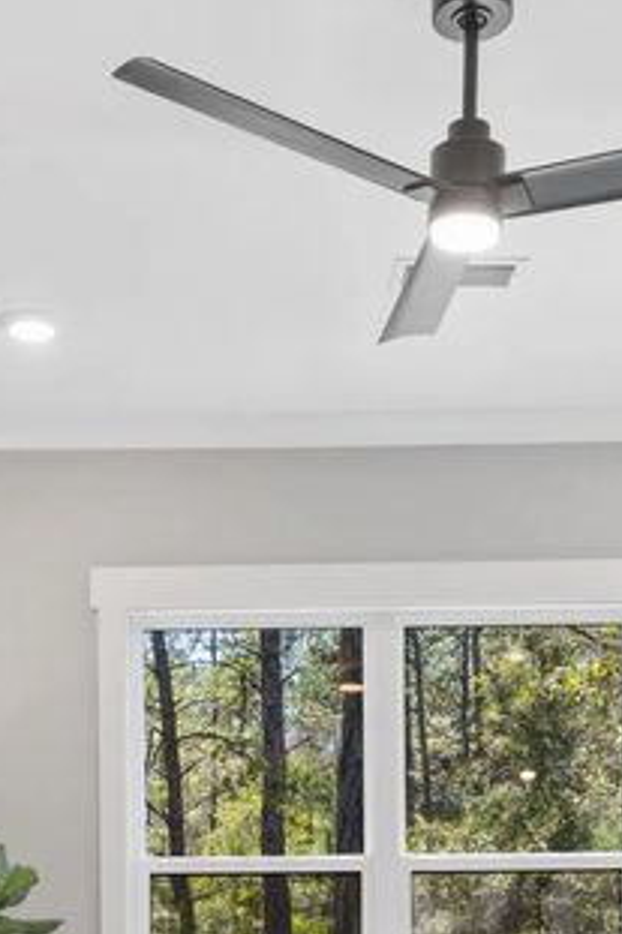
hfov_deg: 24.1
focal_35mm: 56
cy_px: 914
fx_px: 1453
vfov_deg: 33.0
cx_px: 270
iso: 100
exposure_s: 1/2
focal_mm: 17
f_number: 7.1
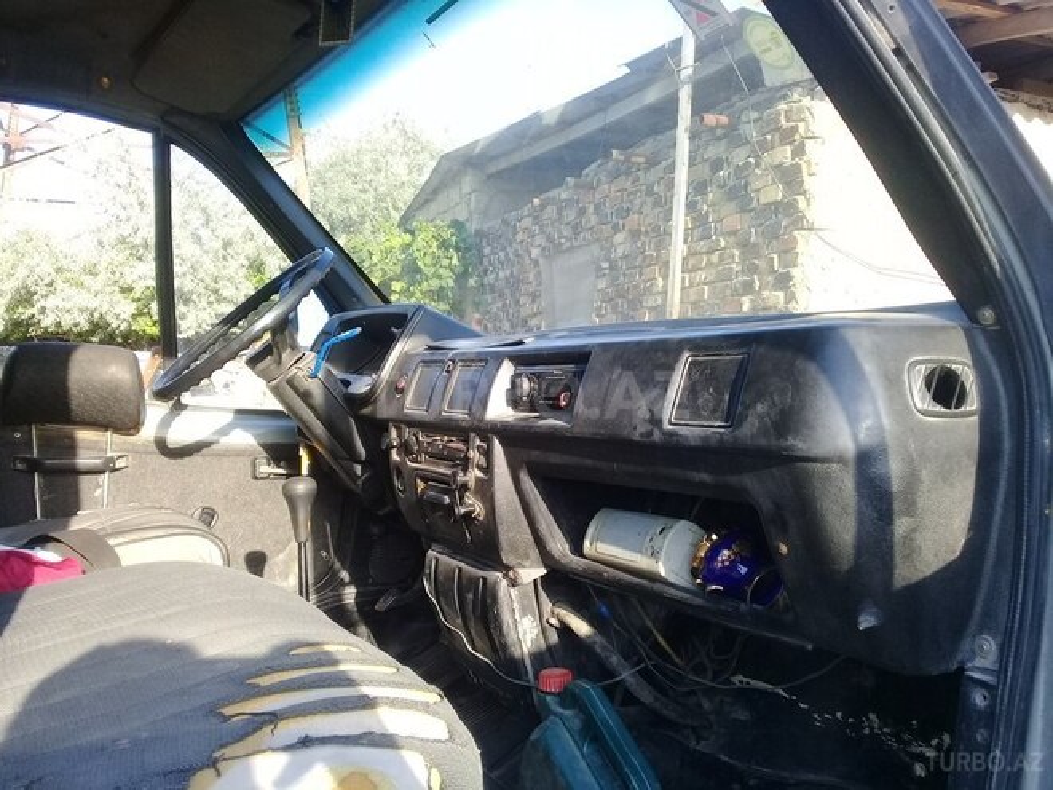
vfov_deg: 45.4
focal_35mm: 31
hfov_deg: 58.4
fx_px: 943
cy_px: 395
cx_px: 526
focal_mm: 3.3
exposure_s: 1/187
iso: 50
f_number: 2.2
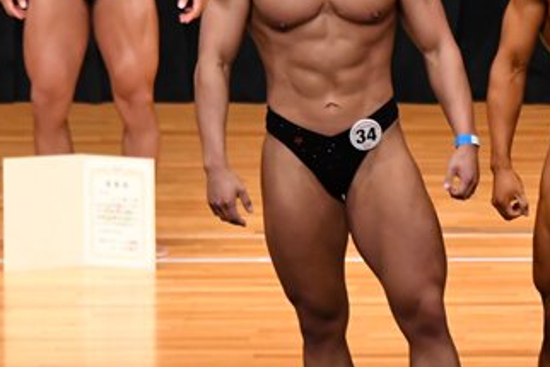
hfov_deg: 3.8
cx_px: 614
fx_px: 8269
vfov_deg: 2.5
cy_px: 145
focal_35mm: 541
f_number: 5.6
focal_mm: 150
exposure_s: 1/400
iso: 4000
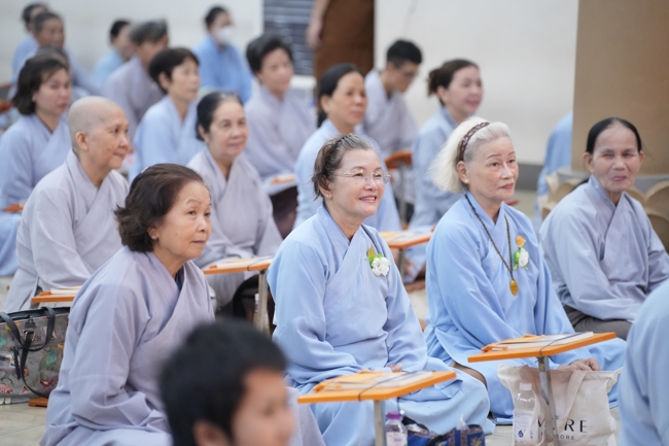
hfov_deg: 15.9
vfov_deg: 10.6
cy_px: 223
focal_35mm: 129
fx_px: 2396
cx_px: 334
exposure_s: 1/160
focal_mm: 129
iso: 5000
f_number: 2.8
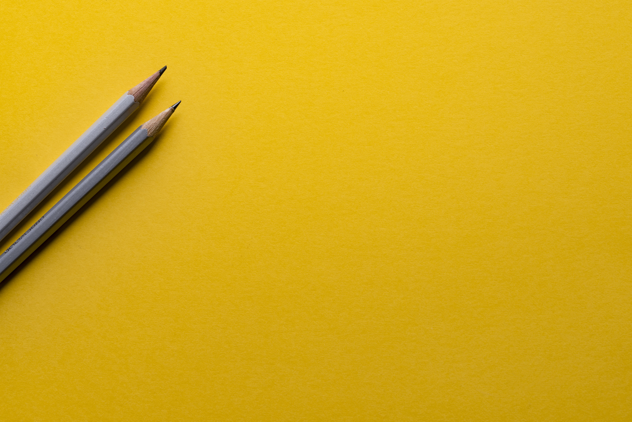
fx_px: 1844
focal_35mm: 105
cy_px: 211
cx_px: 316
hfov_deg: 19.4
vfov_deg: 13.1
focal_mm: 105
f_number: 11
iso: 200
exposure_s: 1/40
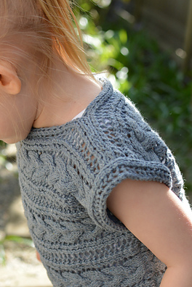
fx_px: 678
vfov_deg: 24.0
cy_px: 144
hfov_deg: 16.1
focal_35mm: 85
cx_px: 56
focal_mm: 35
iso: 560
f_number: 4
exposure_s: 1/1000
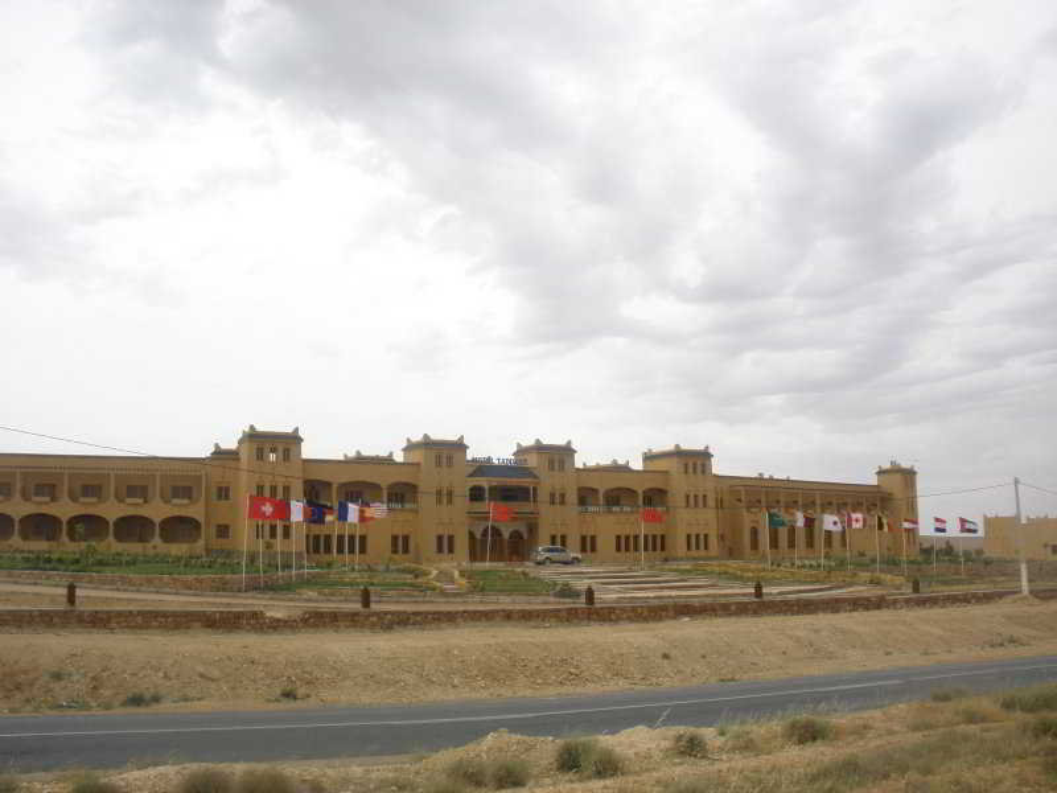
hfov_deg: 51.4
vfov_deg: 39.7
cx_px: 528
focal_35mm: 36
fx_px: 1099
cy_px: 396
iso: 80
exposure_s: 1/125
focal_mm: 6.3
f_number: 5.6
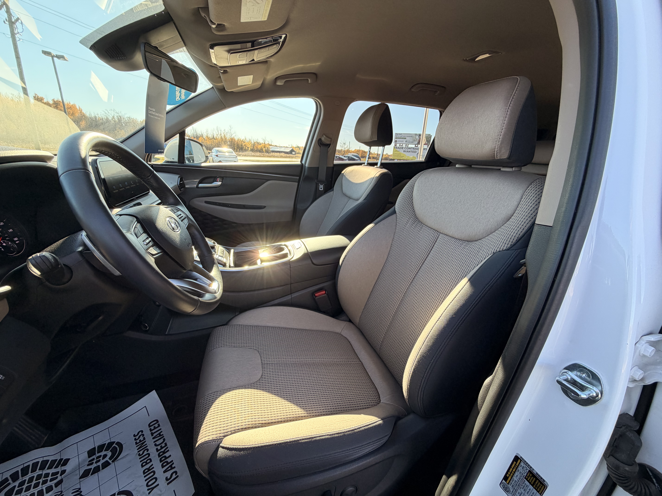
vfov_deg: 85.7
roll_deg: -2.9
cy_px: 248
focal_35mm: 14
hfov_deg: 102.1
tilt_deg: -19.6
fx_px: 268
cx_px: 331
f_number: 2.2
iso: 50
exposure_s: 1/143
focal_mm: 2.22
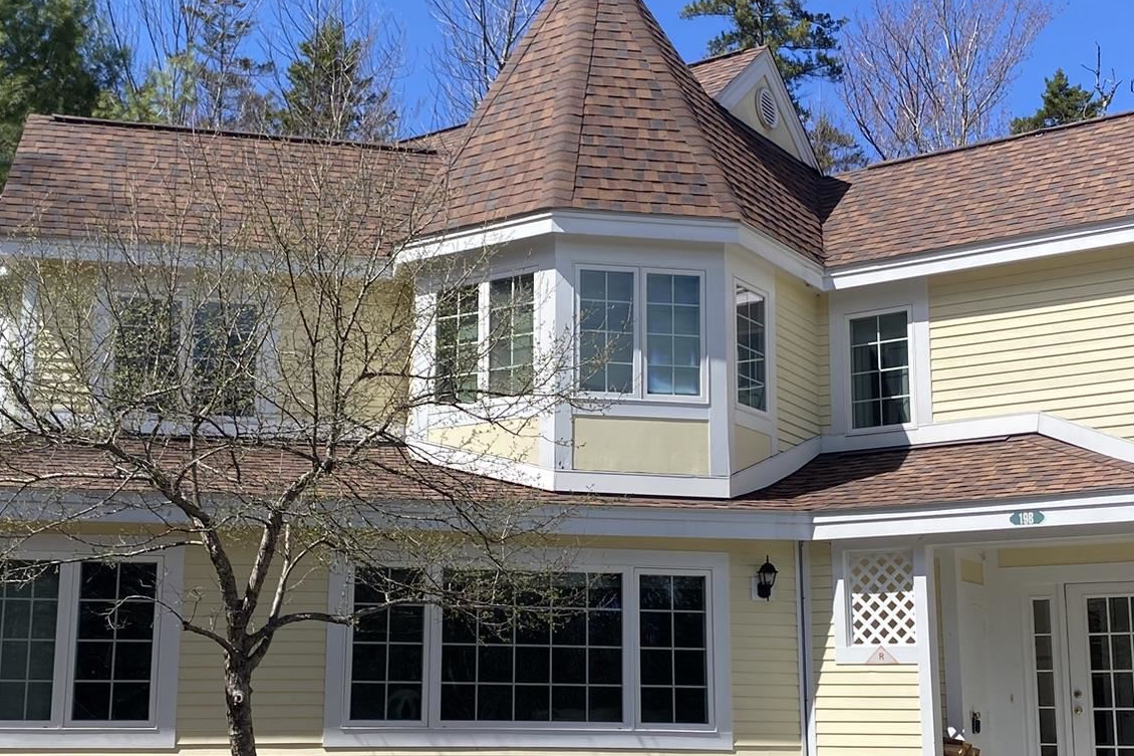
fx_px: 1543
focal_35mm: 49
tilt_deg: +10.6
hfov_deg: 40.3
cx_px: 523
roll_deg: -0.8
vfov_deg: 27.4
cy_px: 469
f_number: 1.8
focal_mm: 4.25
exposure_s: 1/2066
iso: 32
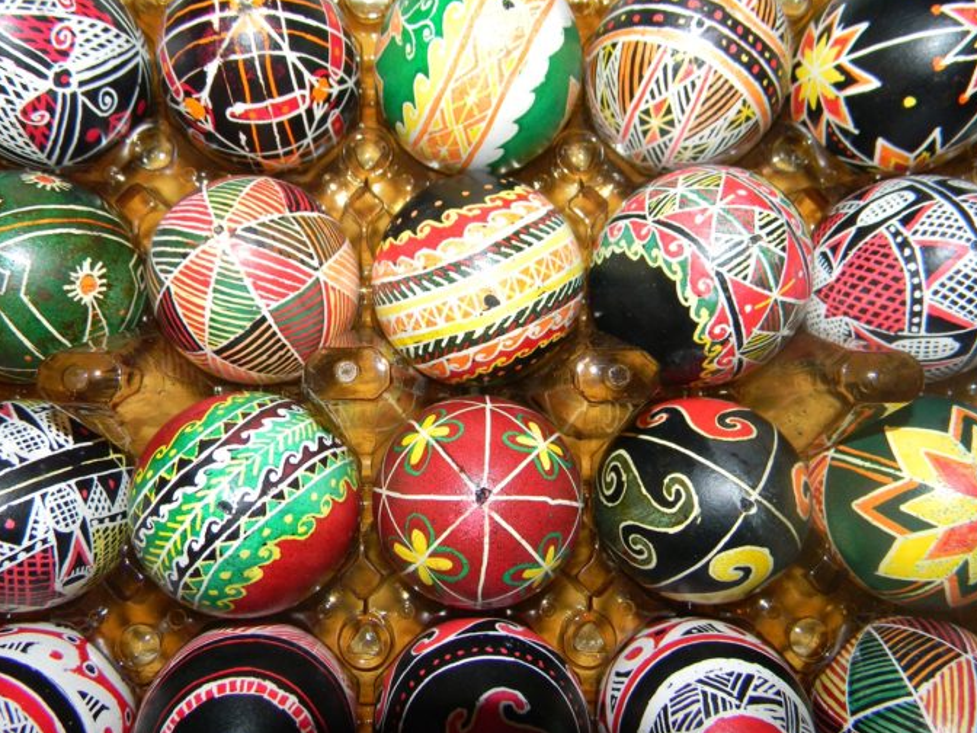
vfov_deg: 46.8
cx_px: 471
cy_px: 374
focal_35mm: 30
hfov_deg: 59.9
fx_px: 847
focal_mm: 5
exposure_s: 1/26
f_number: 3.5
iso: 200
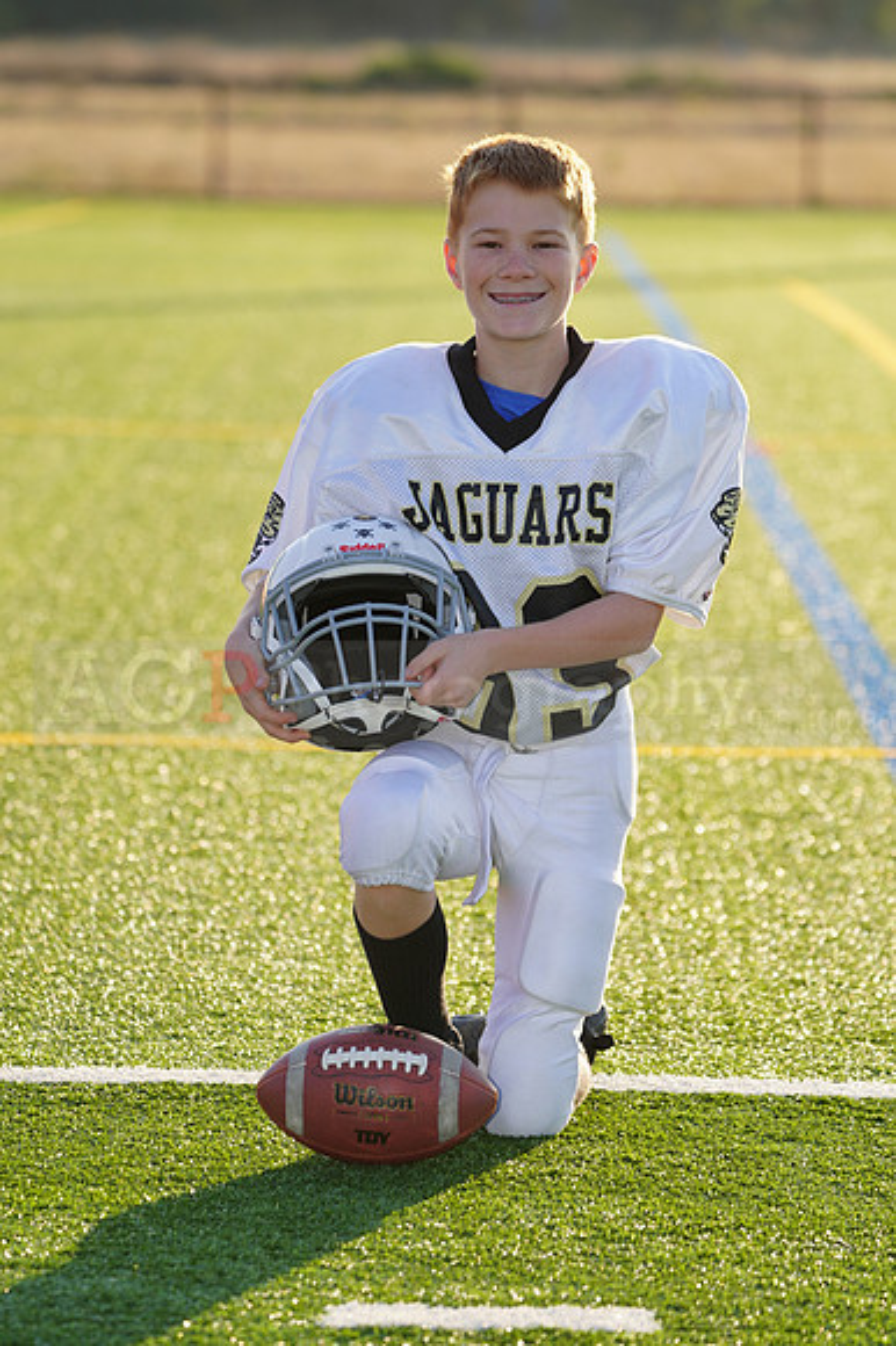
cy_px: 673
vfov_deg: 10.0
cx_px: 448
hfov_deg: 6.7
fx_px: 7699
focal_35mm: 206
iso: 100
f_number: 5.6
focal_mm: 206
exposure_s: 1/250
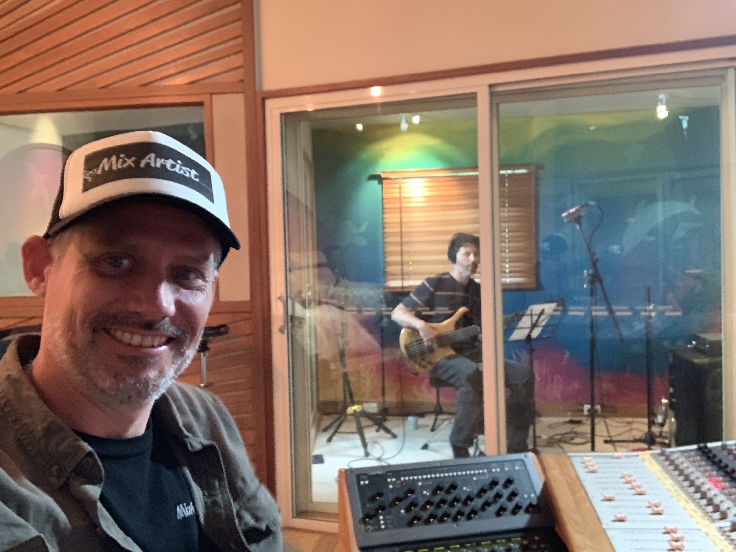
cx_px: 358
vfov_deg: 43.0
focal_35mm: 33
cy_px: 273
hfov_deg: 55.3
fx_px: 702
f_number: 2.2
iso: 640
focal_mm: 2.87
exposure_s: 1/17
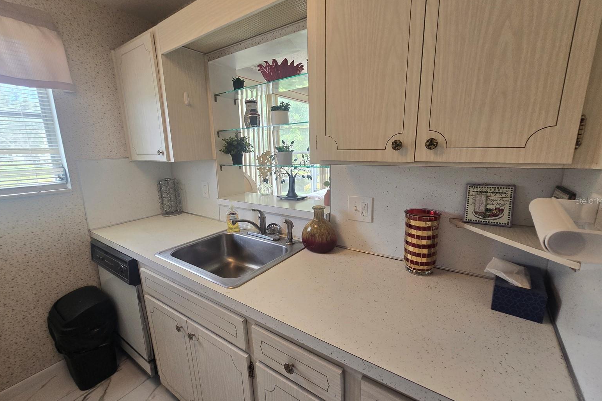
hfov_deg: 104.3
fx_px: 234
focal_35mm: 14
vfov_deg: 81.2
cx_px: 300
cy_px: 200
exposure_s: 1/60
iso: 100
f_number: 2.2
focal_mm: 2.2
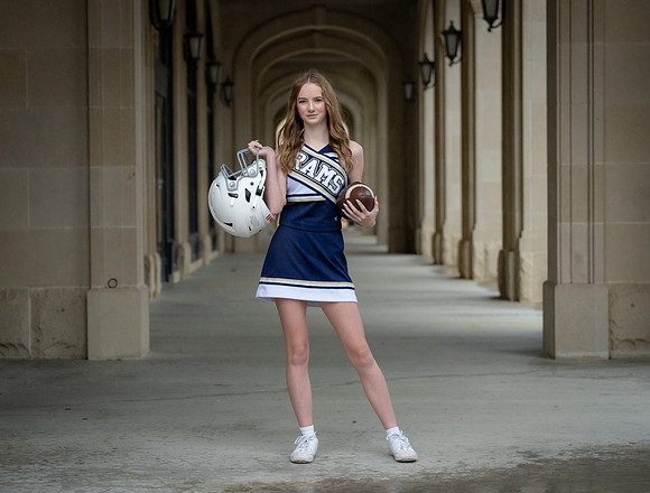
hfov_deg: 24.5
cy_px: 248
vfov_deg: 18.7
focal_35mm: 79
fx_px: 1495
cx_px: 313
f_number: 2.8
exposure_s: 1/250
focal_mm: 70
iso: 1600
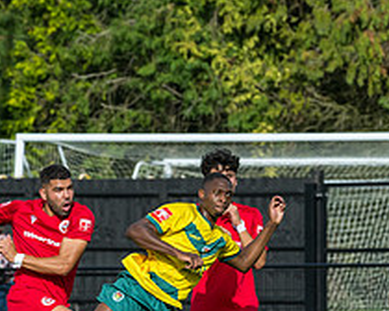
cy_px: 89
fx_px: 6574
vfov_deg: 2.7
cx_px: 378
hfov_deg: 3.4
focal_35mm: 571
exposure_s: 1/4000
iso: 400
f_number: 5
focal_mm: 135
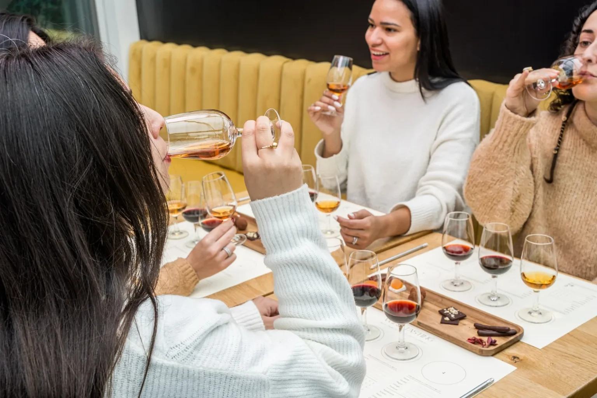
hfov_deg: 46.4
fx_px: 696
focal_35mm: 42
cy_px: 199
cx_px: 298
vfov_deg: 31.9
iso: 200
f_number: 8
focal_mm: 42
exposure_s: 1/60
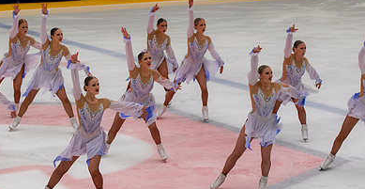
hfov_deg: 10.8
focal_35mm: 203
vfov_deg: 5.6
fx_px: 1927
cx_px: 120
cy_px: 73
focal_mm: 85
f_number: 3.5
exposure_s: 1/400
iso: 500
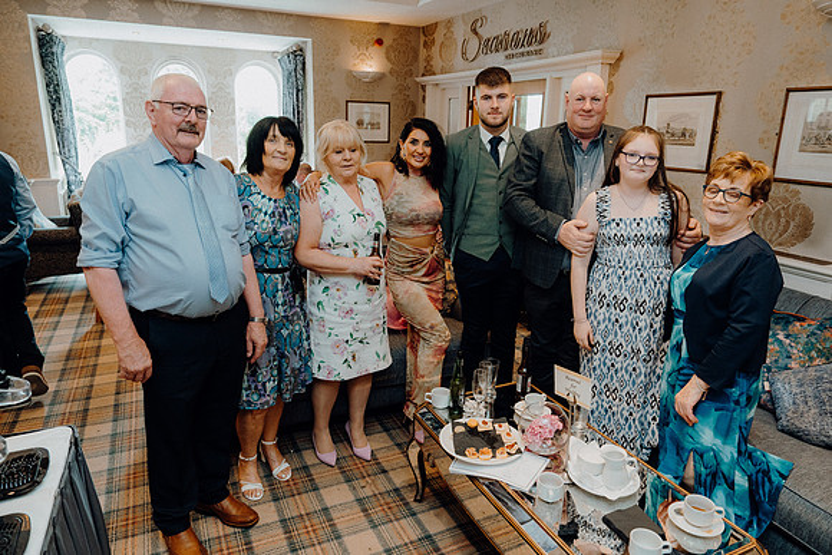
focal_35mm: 24
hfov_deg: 73.7
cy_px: 278
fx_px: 555
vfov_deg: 53.2
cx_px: 416
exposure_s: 1/160
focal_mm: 24
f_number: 3.5
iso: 2500
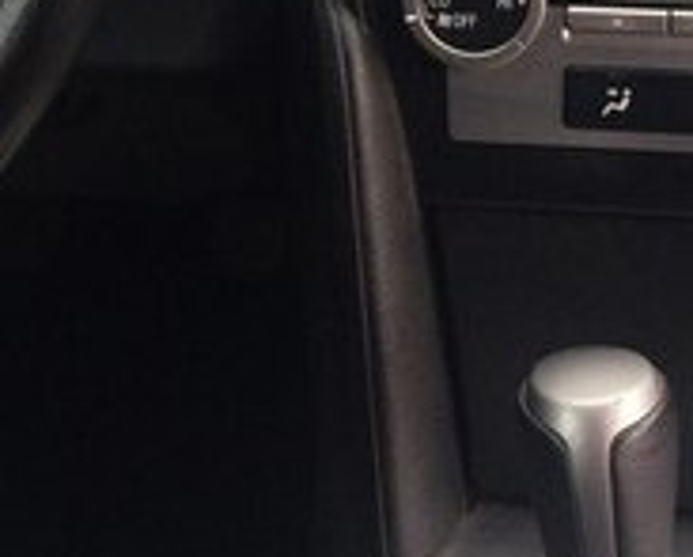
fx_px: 2095
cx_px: 220
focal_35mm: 102
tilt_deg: -19.4
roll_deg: -1.3
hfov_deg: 18.7
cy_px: -297
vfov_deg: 14.1
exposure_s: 1/100
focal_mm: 4.15
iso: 50
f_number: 2.2
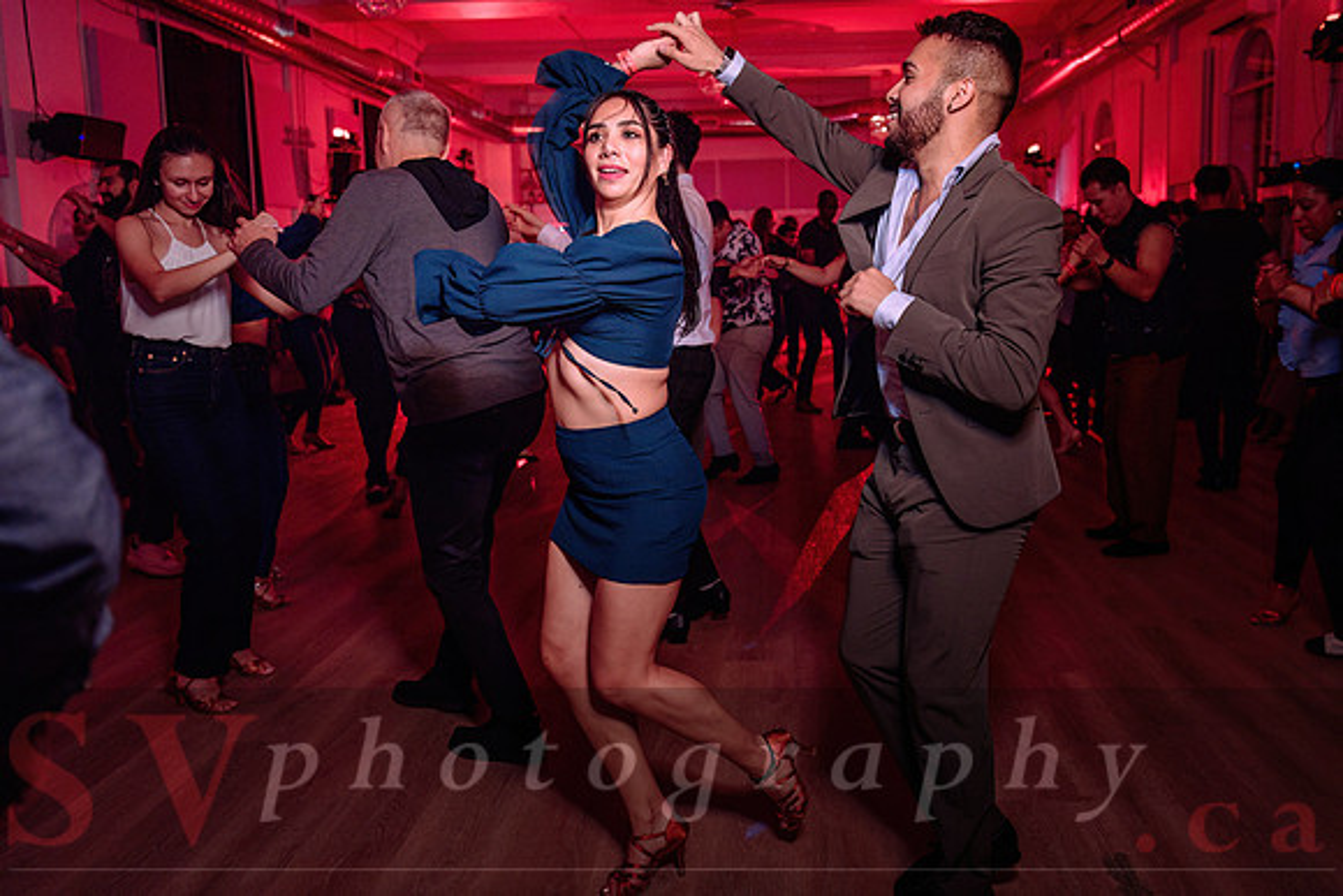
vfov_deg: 42.7
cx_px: 737
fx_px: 1146
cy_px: 405
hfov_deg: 60.6
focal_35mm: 31
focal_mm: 28
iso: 800
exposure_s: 1/60
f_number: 3.2
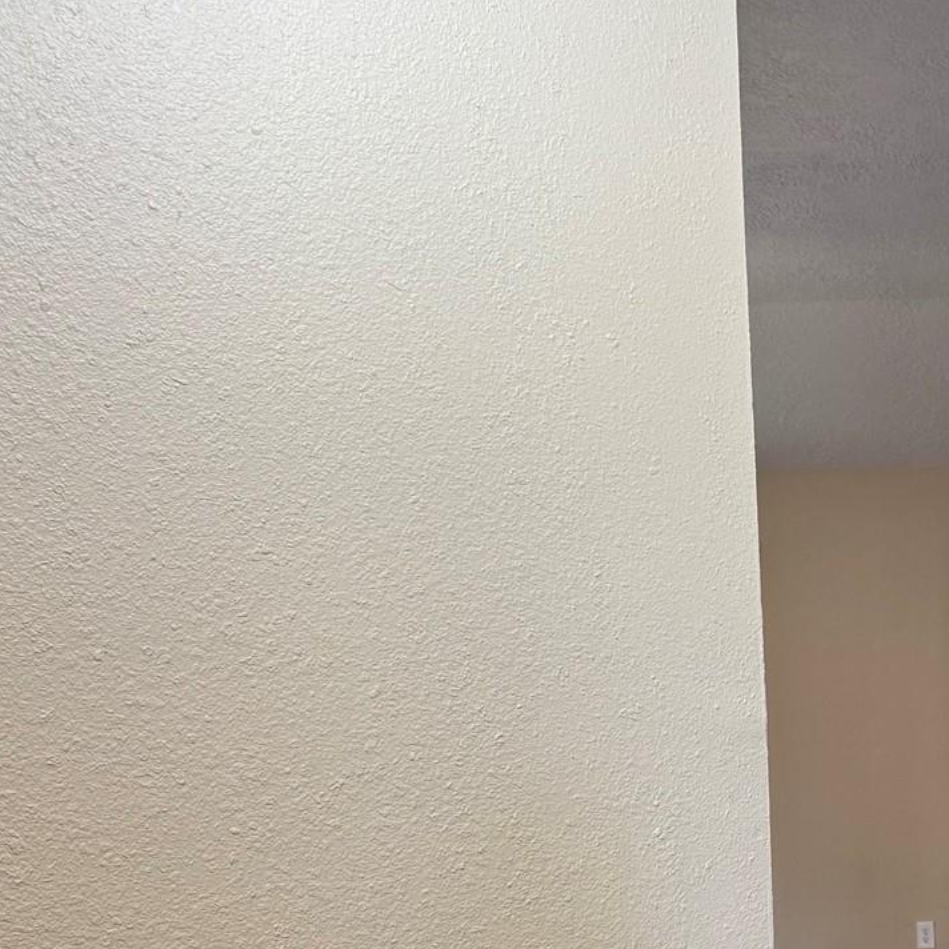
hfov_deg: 25.0
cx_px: 1185
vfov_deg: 27.5
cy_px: 782
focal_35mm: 61
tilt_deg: -0.5
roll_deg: +1.6
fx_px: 1892
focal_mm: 6.76
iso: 160
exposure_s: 1/60
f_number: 1.78
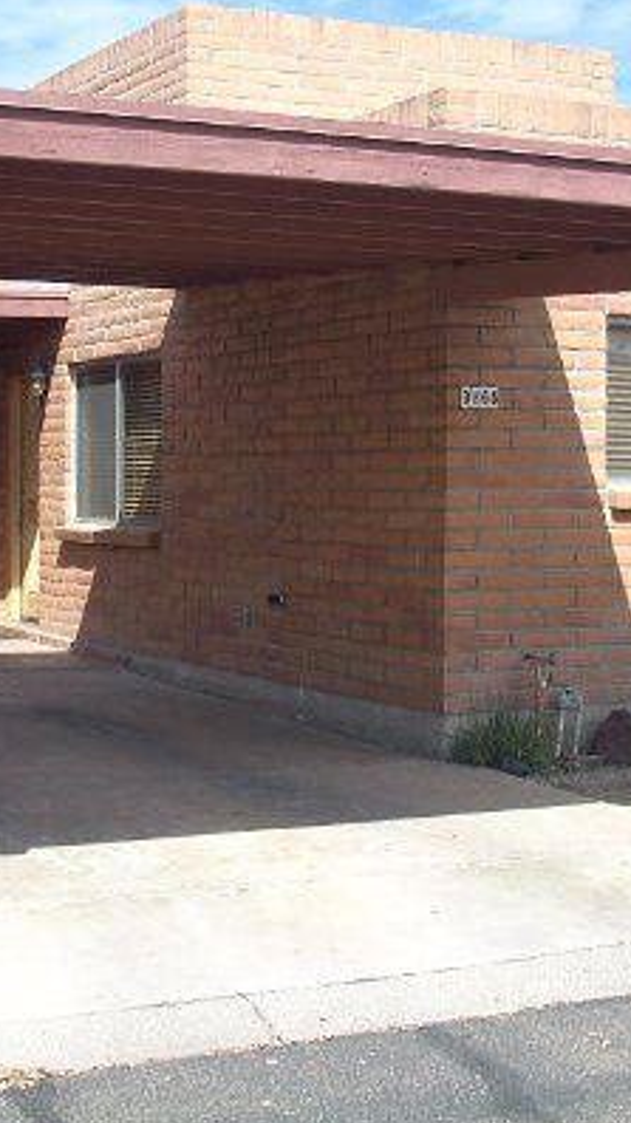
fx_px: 1935
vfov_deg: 32.3
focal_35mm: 65
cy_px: 447
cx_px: 249
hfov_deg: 18.5
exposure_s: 1/169
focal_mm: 6.2
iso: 64
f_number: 5.6
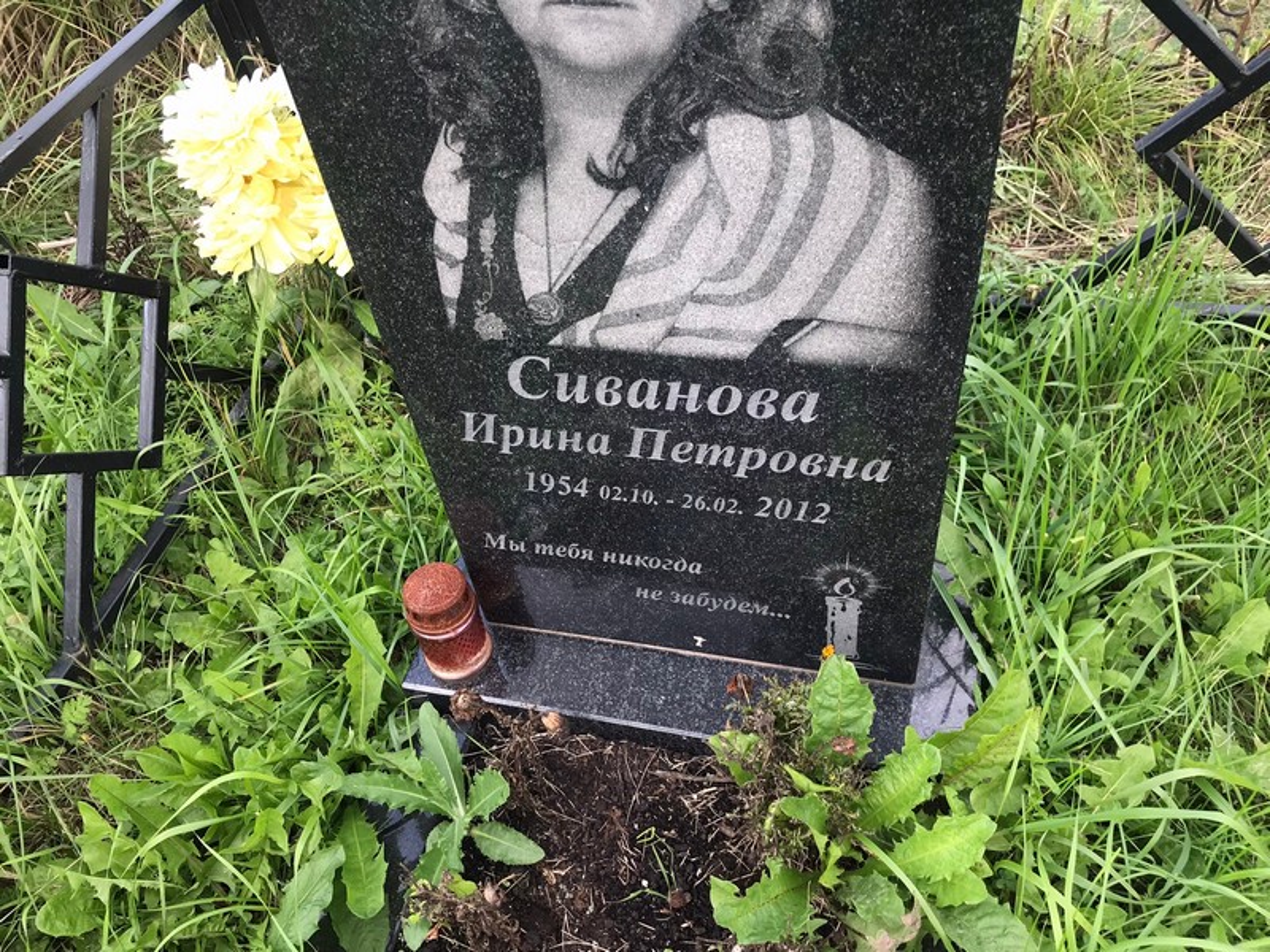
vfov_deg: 49.7
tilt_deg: -47.6
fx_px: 1027
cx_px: 635
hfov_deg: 63.4
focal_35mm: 28
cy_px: 476
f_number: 1.8
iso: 20
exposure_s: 1/187
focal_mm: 3.99
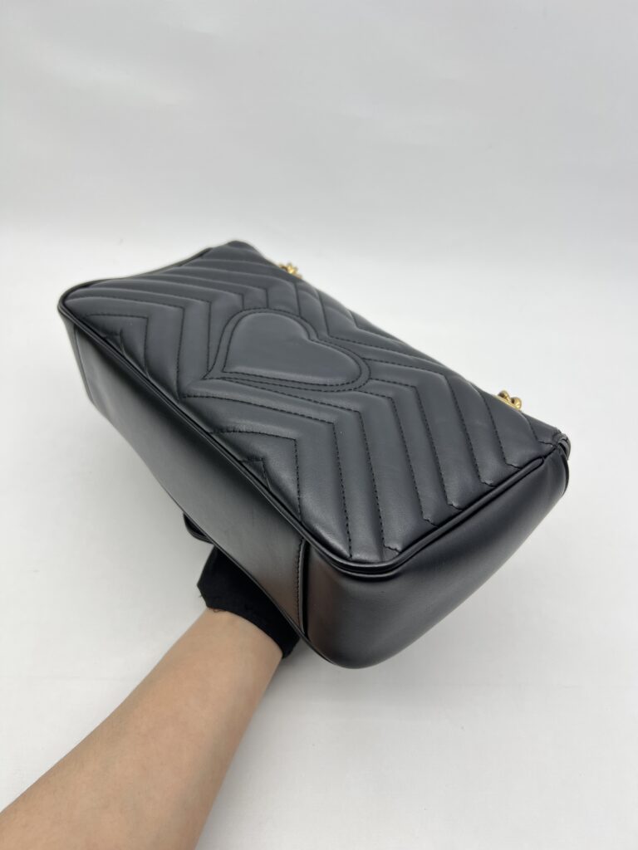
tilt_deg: -43.9
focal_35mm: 26
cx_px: 319
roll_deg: -7.6
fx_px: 639
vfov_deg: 67.3
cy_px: 425
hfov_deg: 53.1
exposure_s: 1/112
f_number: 1.5
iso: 32
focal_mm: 5.7
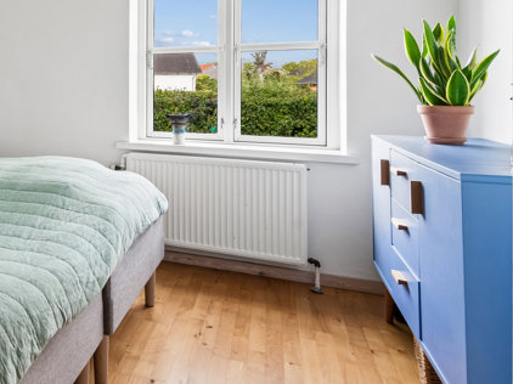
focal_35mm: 31
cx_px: 39
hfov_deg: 50.8
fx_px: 459
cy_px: 93
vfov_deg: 43.8
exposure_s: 1/50
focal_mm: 17
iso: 800
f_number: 7.1
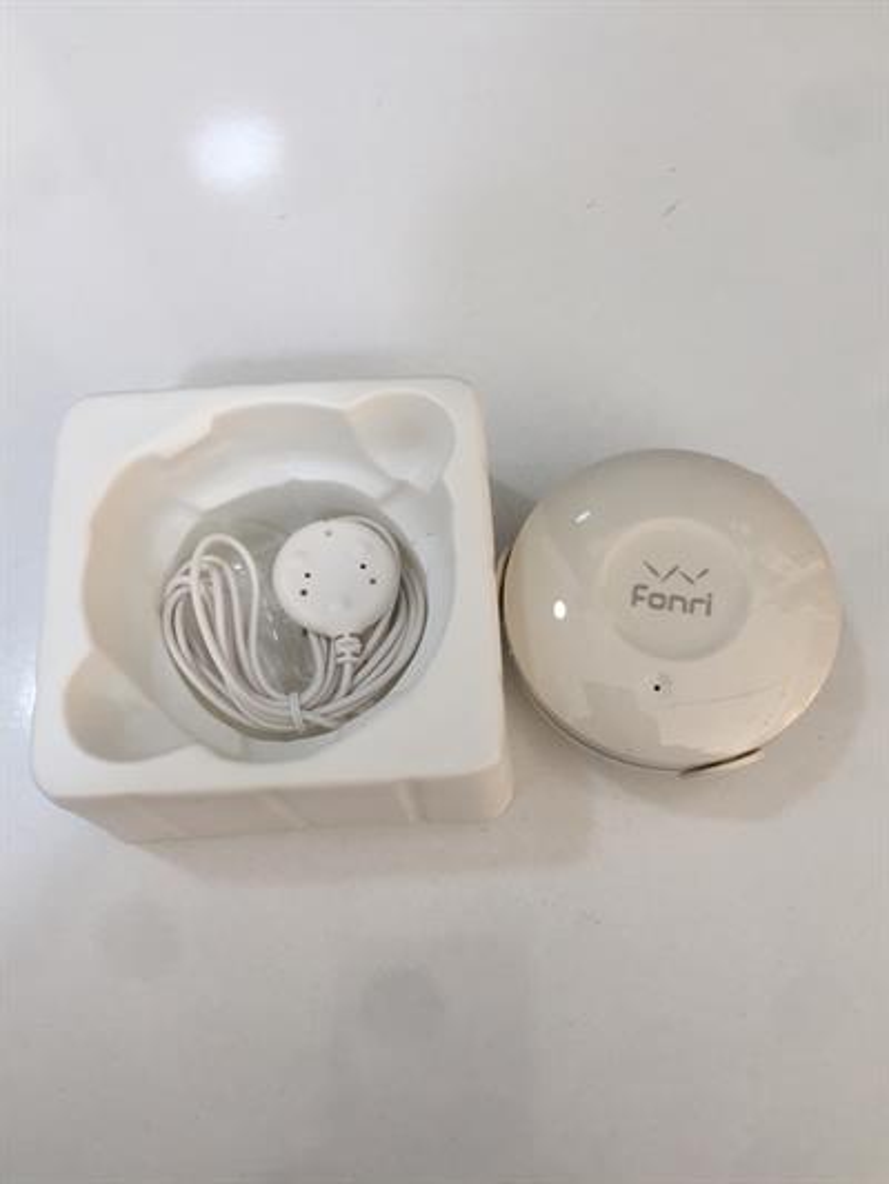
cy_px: 592
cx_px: 444
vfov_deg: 61.6
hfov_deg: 48.2
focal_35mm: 29
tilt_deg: -70.3
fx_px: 993
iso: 50
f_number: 2.2
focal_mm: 4.15
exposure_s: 1/100
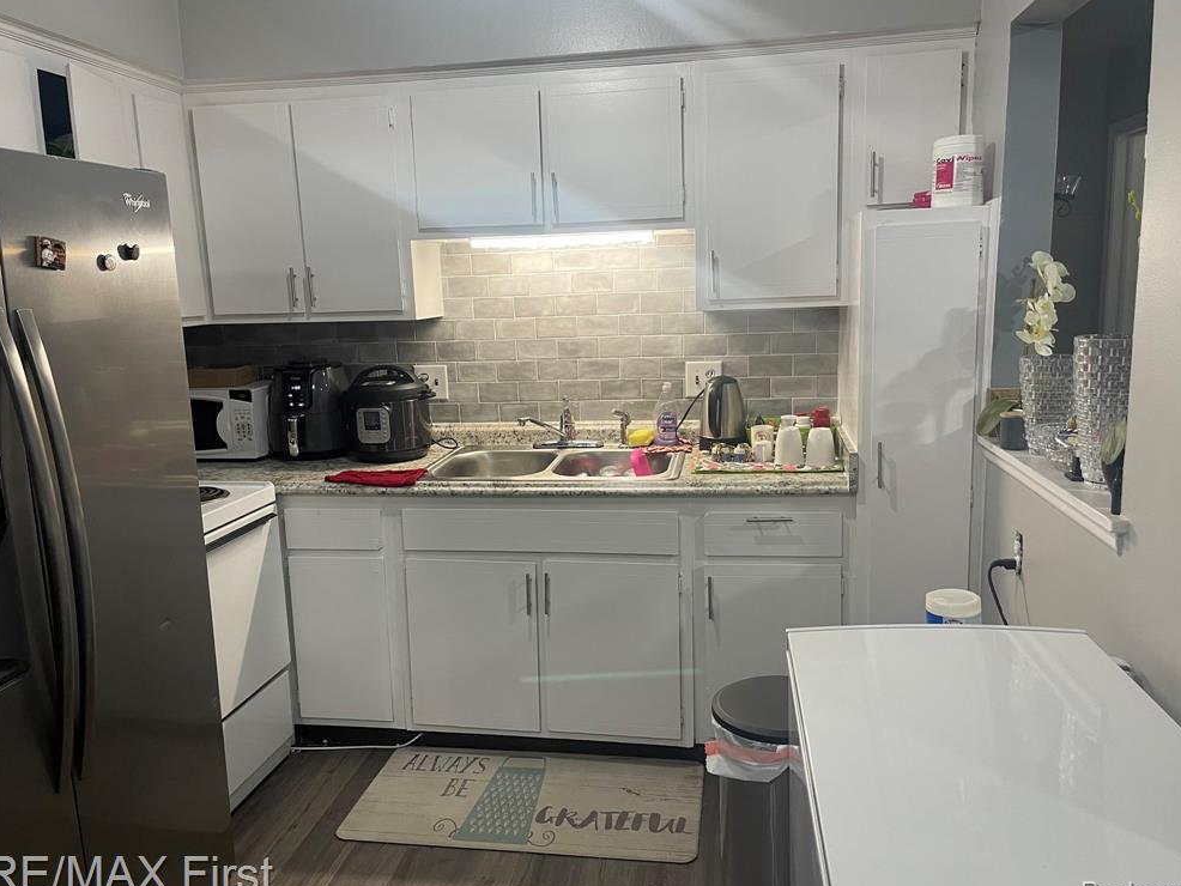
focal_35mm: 27
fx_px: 921
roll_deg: +1.7
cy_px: 450
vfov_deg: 51.4
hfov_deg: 65.3
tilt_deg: -10.1
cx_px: 589
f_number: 1.6
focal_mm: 5.1
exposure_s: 1/60
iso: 100
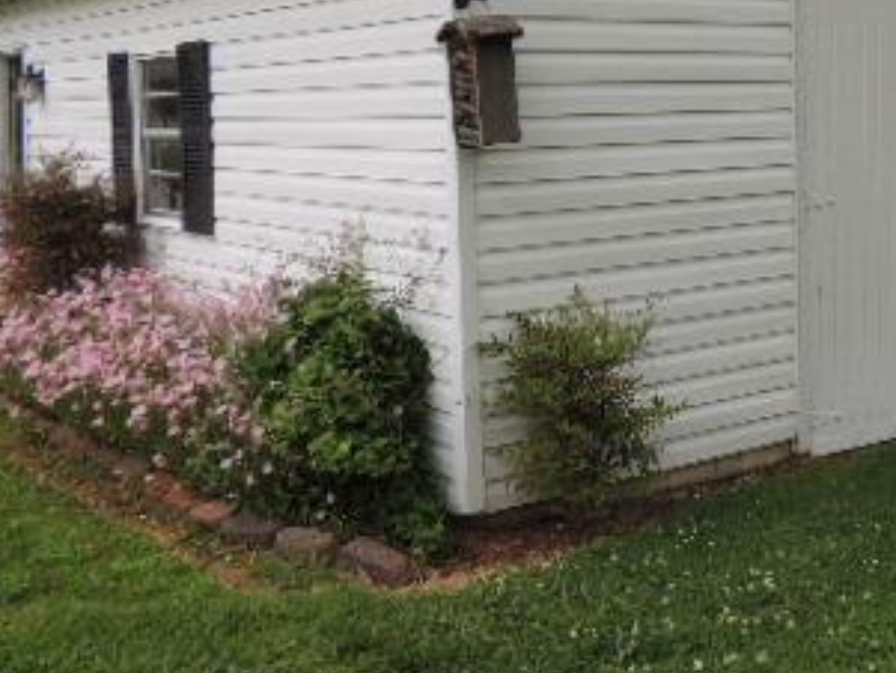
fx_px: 1321
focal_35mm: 51
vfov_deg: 28.2
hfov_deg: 36.2
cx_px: 717
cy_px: 167
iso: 100
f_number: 3
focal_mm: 4.3
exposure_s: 1/1000
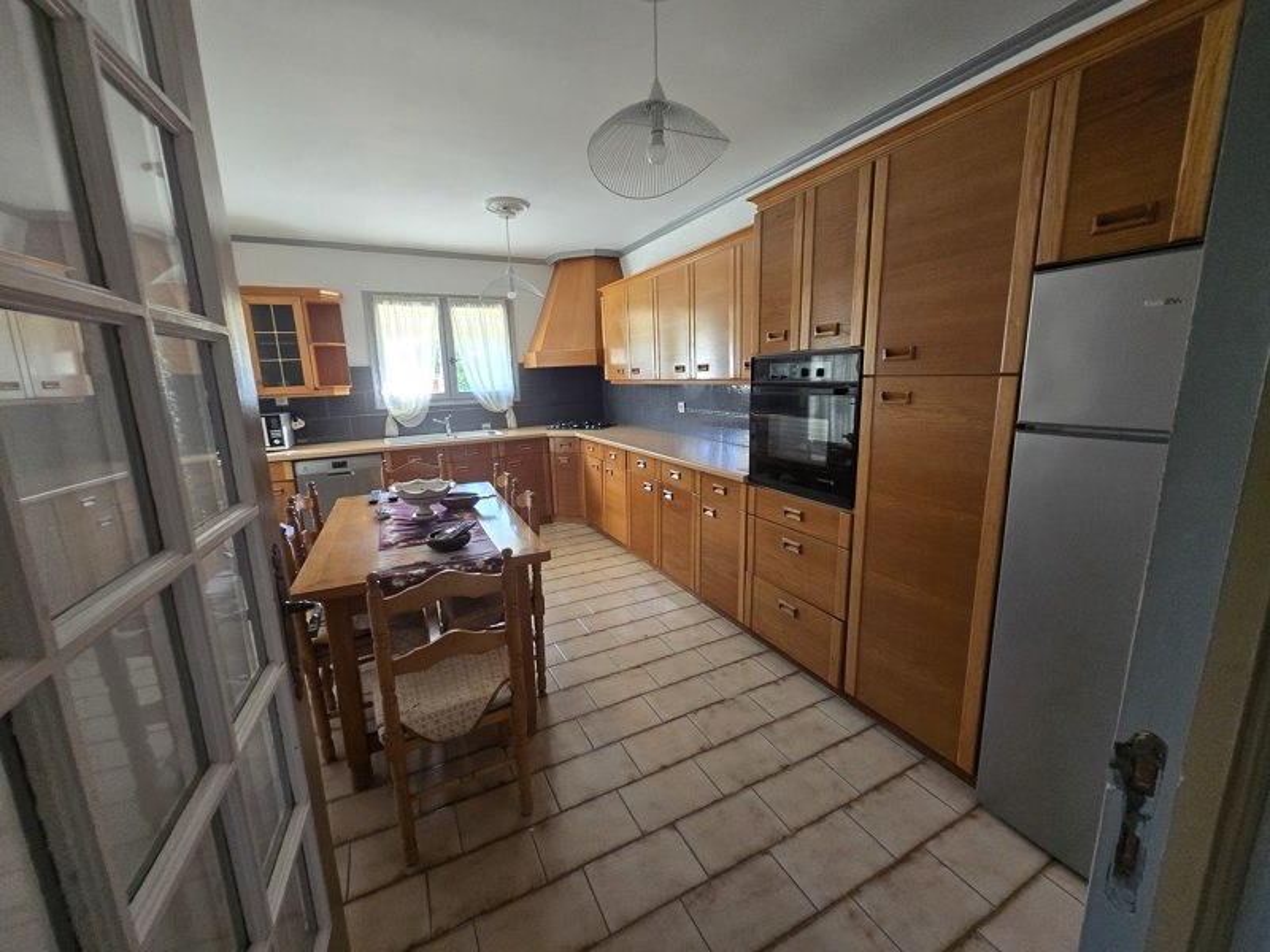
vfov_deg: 89.9
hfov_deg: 106.2
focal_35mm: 13
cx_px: 635
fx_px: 477
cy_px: 476
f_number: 2.2
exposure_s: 1/50
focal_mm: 1.7
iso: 250
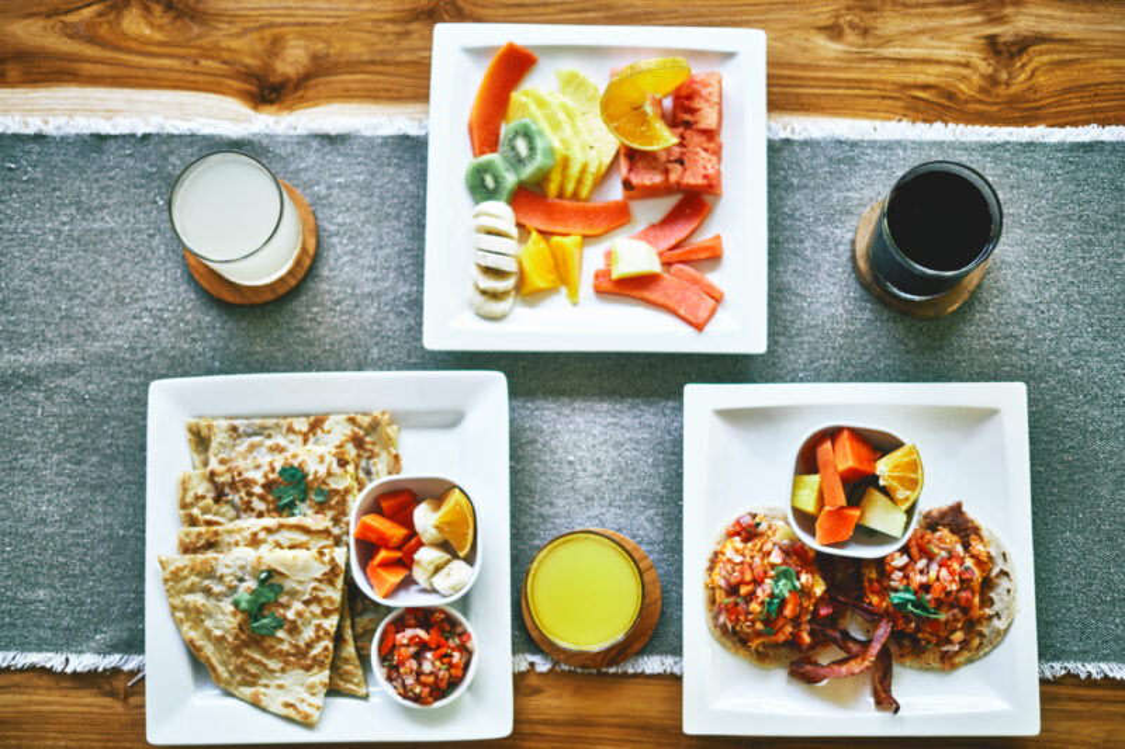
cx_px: 562
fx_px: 1562
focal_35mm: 50
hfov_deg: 39.6
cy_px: 374
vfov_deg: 27.0
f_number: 1.8
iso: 320
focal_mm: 50
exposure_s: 1/160
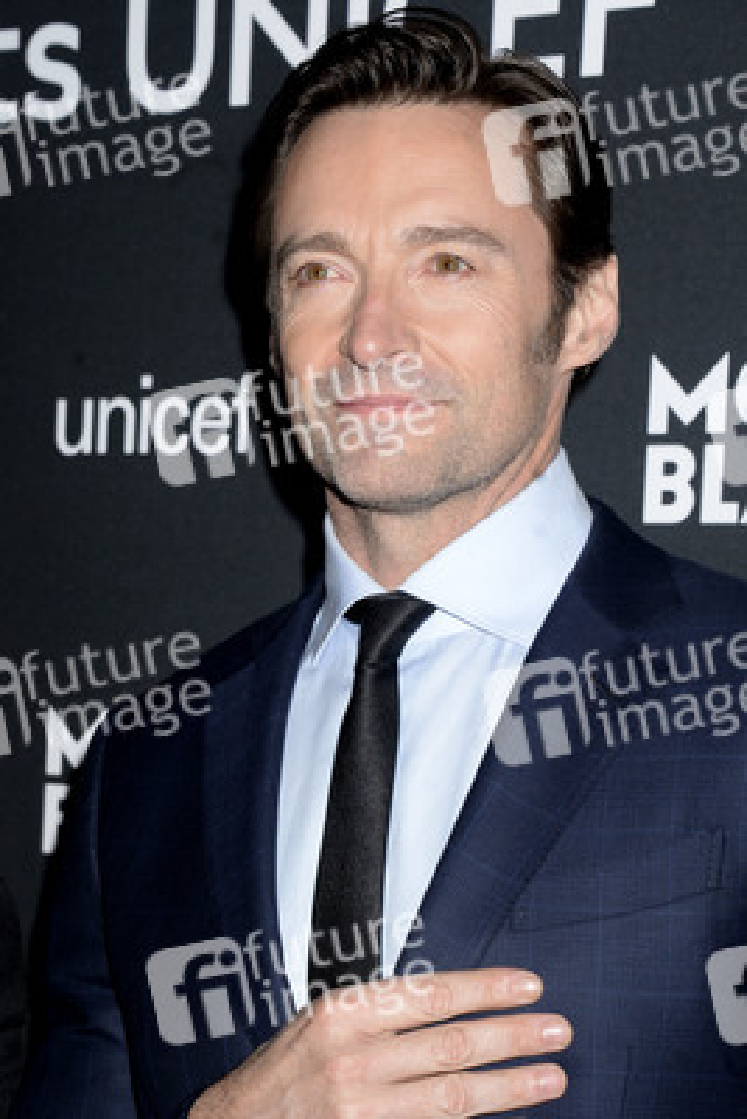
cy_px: 560
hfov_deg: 14.0
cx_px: 374
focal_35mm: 98
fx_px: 3047
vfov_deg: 20.8
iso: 640
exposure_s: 1/250
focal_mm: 98
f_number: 8
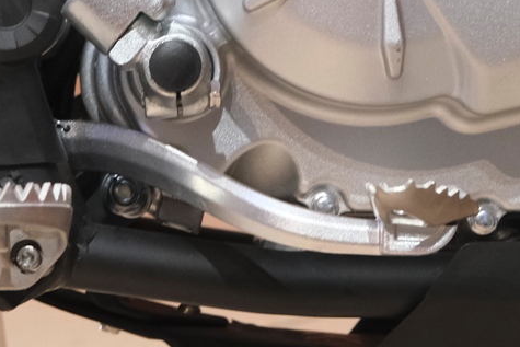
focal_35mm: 165
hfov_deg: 12.4
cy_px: -207
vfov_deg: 8.1
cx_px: 181
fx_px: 2384
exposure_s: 1/100
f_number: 4
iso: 1600
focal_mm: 32.5
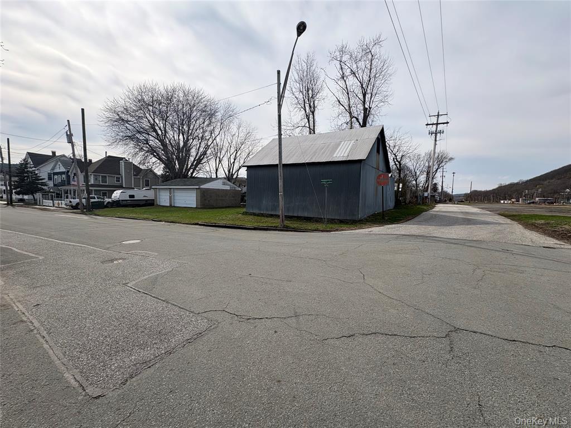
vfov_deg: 85.7
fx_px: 231
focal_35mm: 14
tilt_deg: -3.4
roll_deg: -1.3
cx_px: 286
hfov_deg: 102.1
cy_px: 214
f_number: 2.2
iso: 40
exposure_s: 1/1370
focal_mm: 2.22
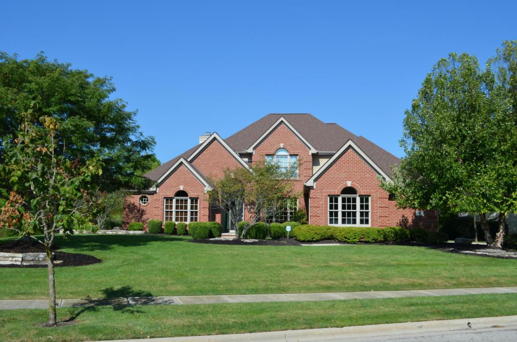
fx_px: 516
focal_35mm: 36
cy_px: 171
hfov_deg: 53.2
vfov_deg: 36.7
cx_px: 258
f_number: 8
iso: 100
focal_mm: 24
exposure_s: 1/250
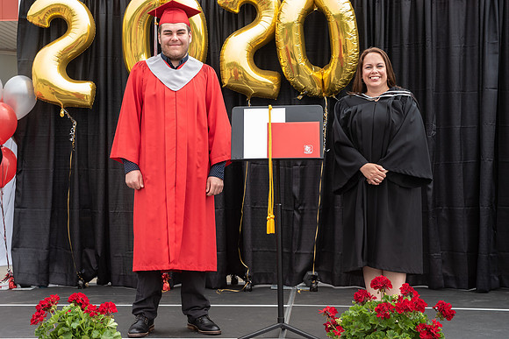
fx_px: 905
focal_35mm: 64
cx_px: 199
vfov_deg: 21.3
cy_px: 159
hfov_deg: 31.3
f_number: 5.6
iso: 500
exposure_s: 1/400
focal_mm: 52
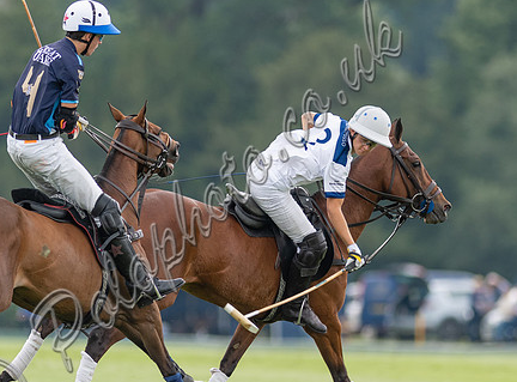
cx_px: 233
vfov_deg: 2.0
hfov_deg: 2.7
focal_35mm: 746
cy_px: 224
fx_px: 11080
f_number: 2.8
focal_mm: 300
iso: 400
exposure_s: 1/1250
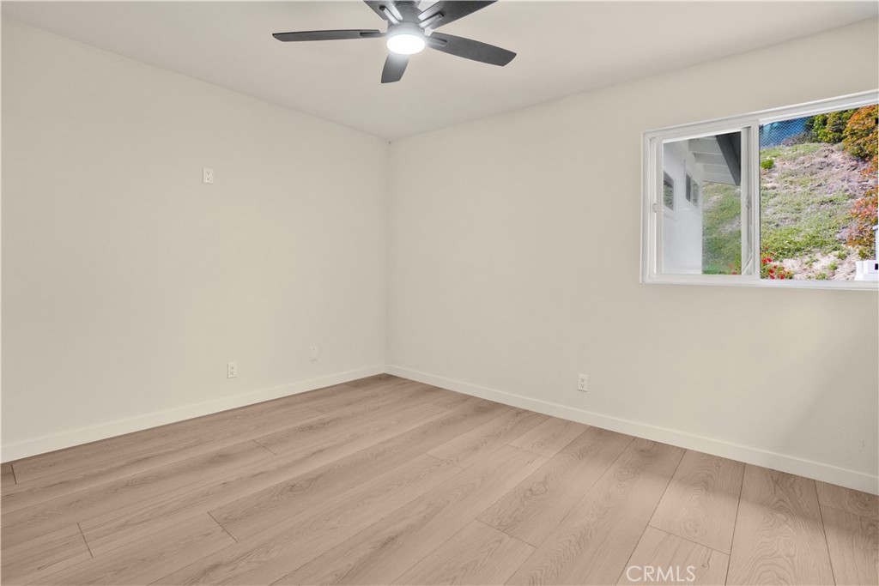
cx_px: 440
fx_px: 366
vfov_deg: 77.3
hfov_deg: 100.4
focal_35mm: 15
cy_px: 293
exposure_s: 1/13
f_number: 8
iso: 100
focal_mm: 10
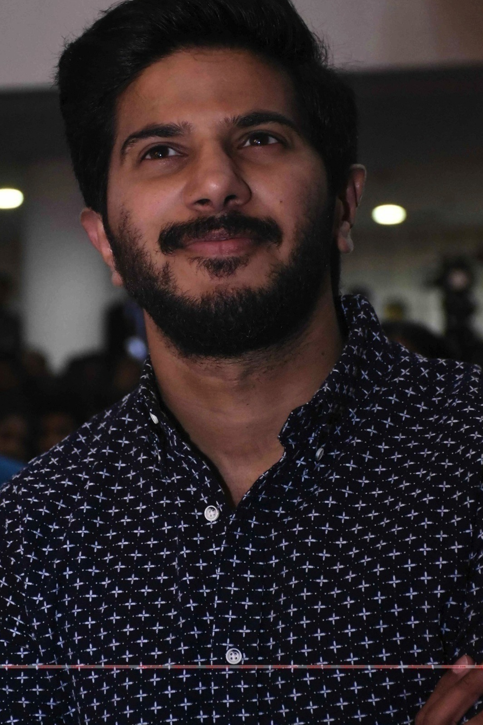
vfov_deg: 17.9
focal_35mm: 114
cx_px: 251
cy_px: 302
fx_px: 2294
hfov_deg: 12.0
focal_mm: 62
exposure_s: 1/100
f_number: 5
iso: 8000
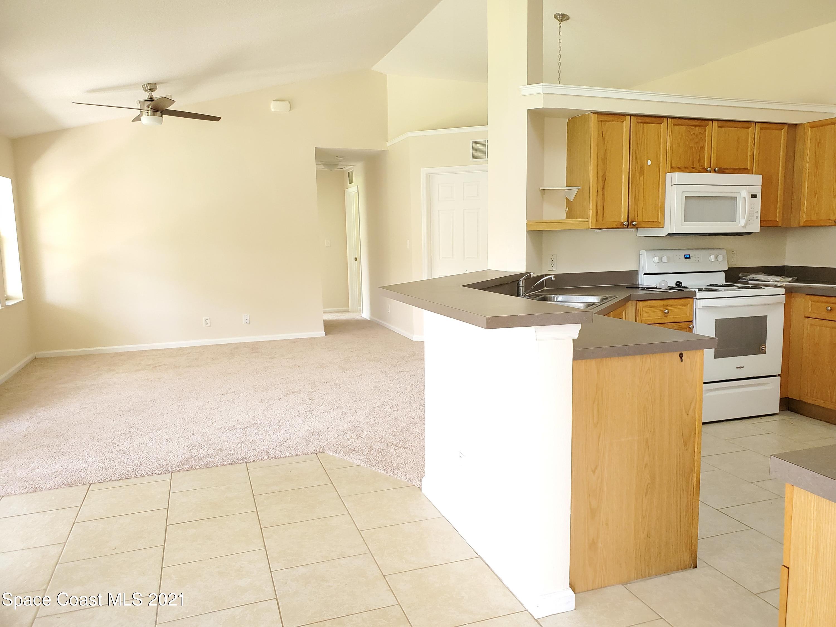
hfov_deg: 67.3
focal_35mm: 26
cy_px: 314
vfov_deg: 53.1
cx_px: 418
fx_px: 628
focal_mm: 4.3
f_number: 2.4
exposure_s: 1/50
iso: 500
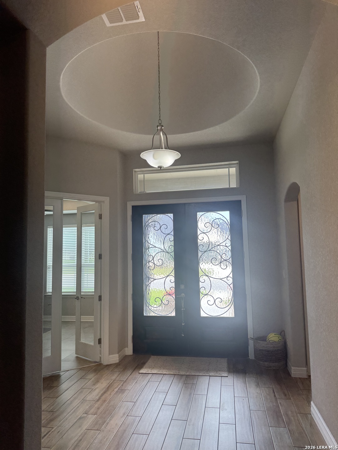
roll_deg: +2.2
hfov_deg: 56.8
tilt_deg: +4.2
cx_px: 169
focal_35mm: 24
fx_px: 312
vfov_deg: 71.6
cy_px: 225
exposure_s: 1/158
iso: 64
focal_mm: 6.76
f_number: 1.78
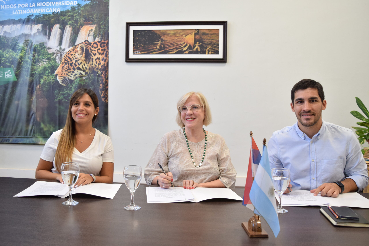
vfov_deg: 41.7
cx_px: 184
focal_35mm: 32
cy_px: 123
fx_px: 323
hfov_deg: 59.5
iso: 1000
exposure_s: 1/100
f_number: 3.8
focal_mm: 21
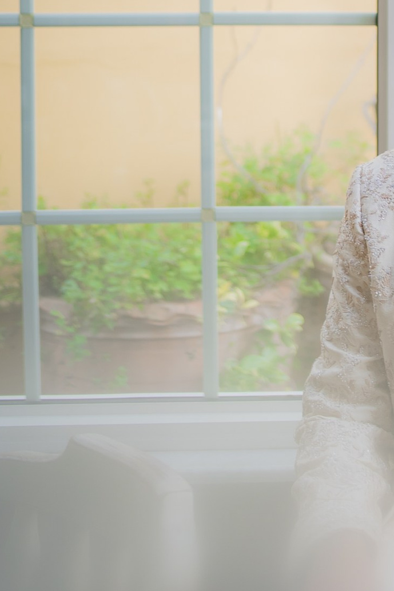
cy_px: -116
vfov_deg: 15.2
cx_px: 674
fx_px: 2135
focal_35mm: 130
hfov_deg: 10.1
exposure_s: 1/160
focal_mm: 35
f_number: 1.4
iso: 100
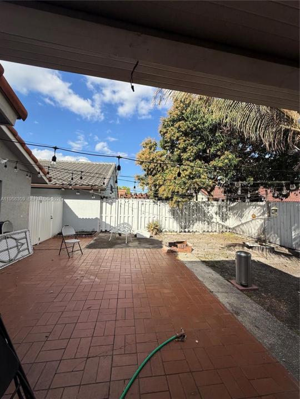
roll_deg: -1.7
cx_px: 150
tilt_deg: +2.8
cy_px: 200
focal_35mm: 14
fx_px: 162
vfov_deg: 102.1
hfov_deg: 85.7
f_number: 2.2
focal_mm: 2.22
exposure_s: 1/1961
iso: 50
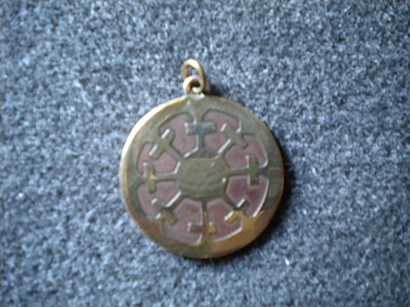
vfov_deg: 35.1
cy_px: 154
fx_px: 485
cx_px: 205
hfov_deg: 45.8
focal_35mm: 41
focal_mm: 7.4
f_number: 3.5
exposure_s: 1/9.6
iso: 400
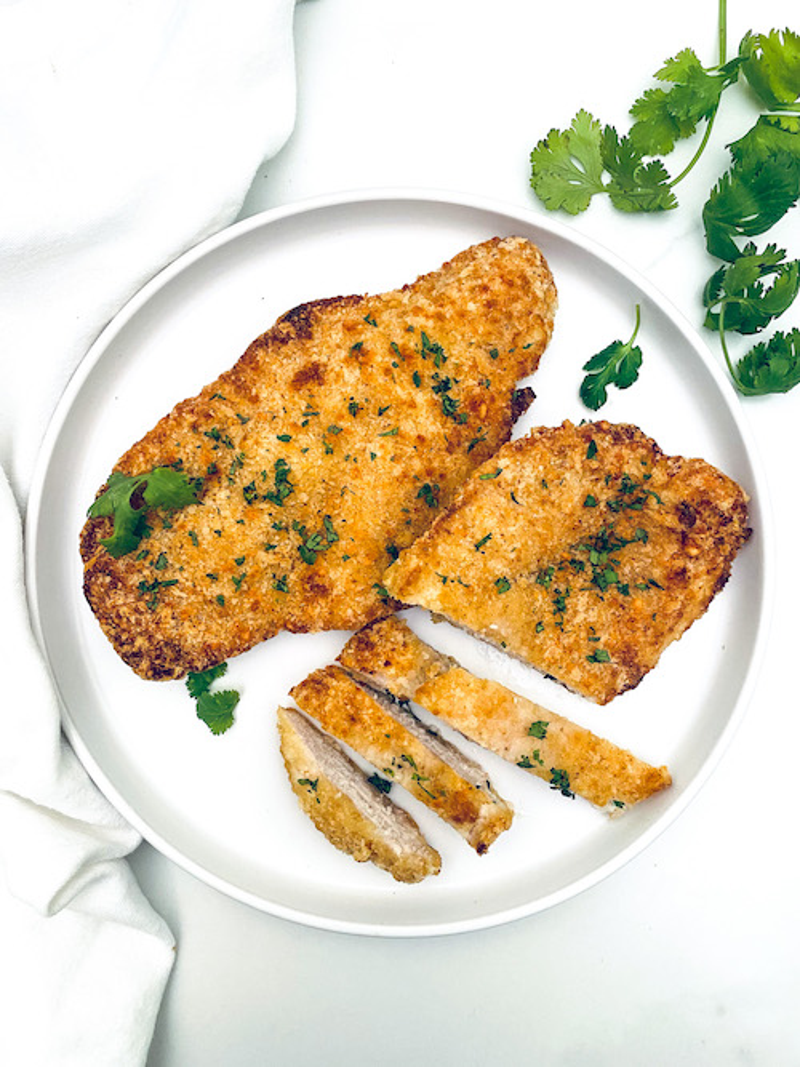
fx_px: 801
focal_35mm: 26
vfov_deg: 67.3
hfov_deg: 53.0
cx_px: 400
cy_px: 534
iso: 125
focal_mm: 4.25
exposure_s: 1/60
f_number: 1.8
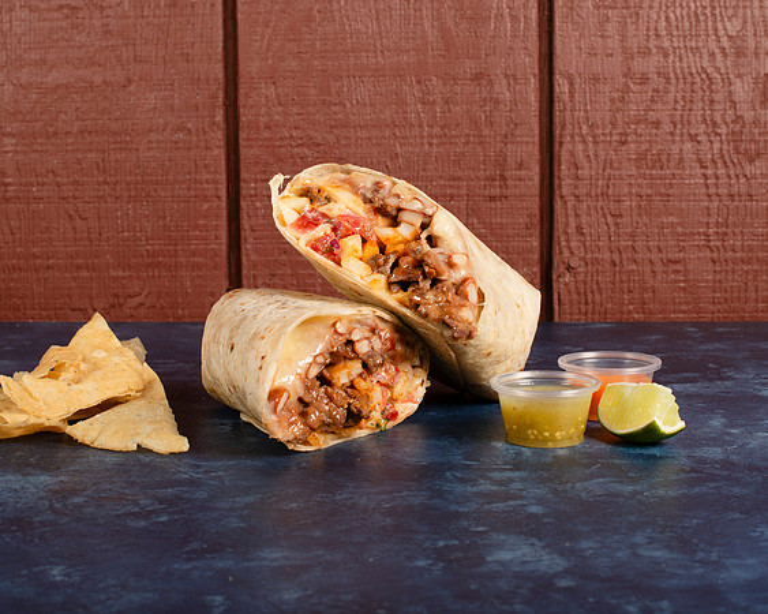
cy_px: 307
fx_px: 1286
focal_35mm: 57
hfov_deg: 33.3
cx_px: 374
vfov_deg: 26.9
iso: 200
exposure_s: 1/200
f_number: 13
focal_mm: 50
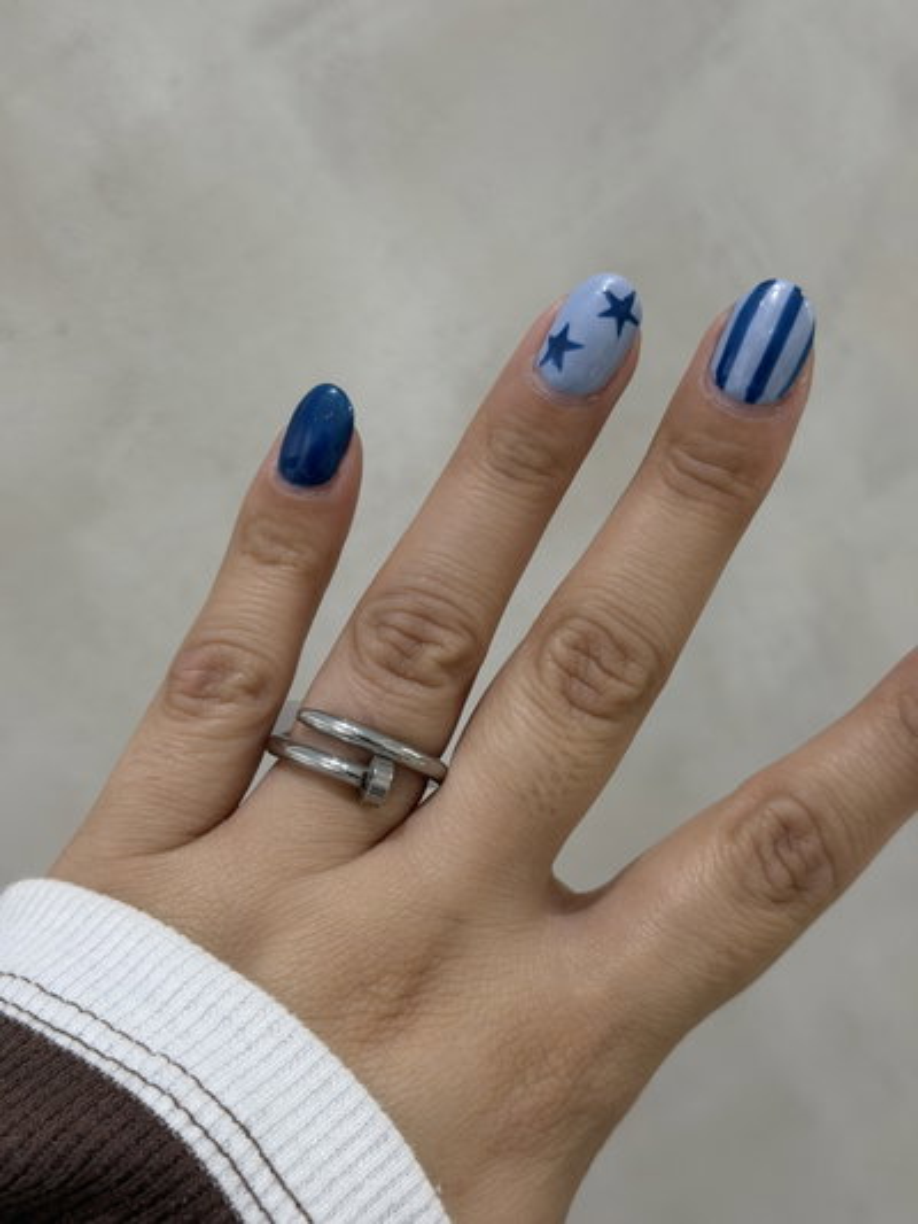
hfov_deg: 30.3
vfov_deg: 39.6
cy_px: 612
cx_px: 459
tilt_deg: -6.6
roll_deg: +1.6
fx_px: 1697
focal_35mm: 48
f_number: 1.78
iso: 100
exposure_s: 1/50
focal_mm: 6.76
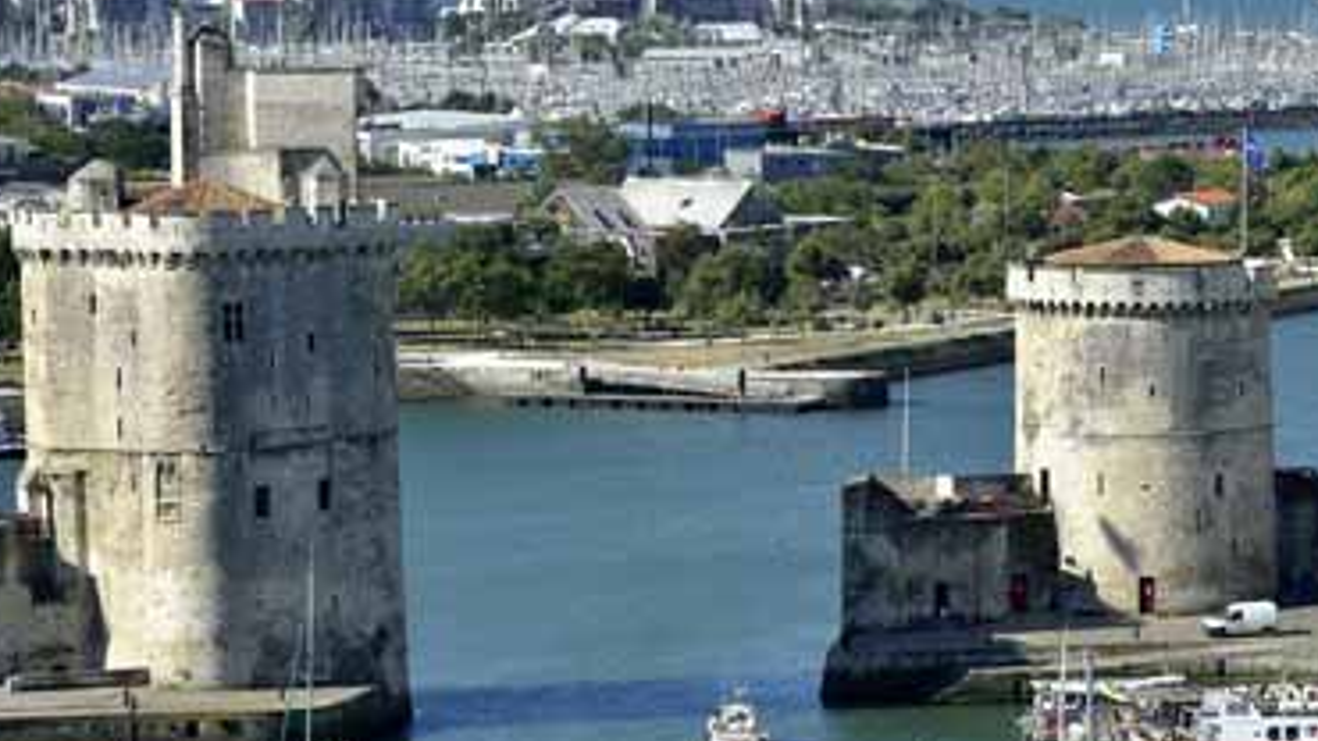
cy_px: 572
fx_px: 6884
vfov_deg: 6.2
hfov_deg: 10.9
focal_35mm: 197
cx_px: 805
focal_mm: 120
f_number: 11
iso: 100
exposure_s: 1/125
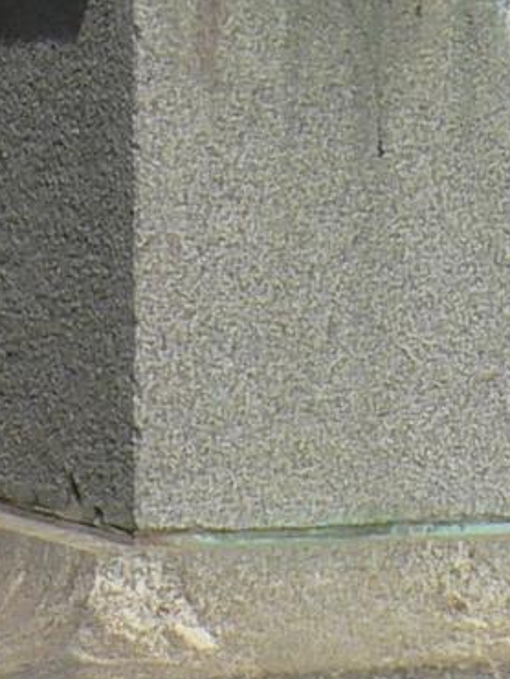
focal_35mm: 249
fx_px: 4886
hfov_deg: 6.0
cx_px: 446
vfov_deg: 7.7
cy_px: -589
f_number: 5
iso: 80
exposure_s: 1/640
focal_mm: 6
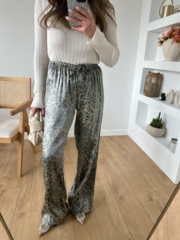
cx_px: 90
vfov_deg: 71.6
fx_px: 166
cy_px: 120
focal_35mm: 24
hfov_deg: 56.8
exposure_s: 1/128
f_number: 1.78
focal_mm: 6.86
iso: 64
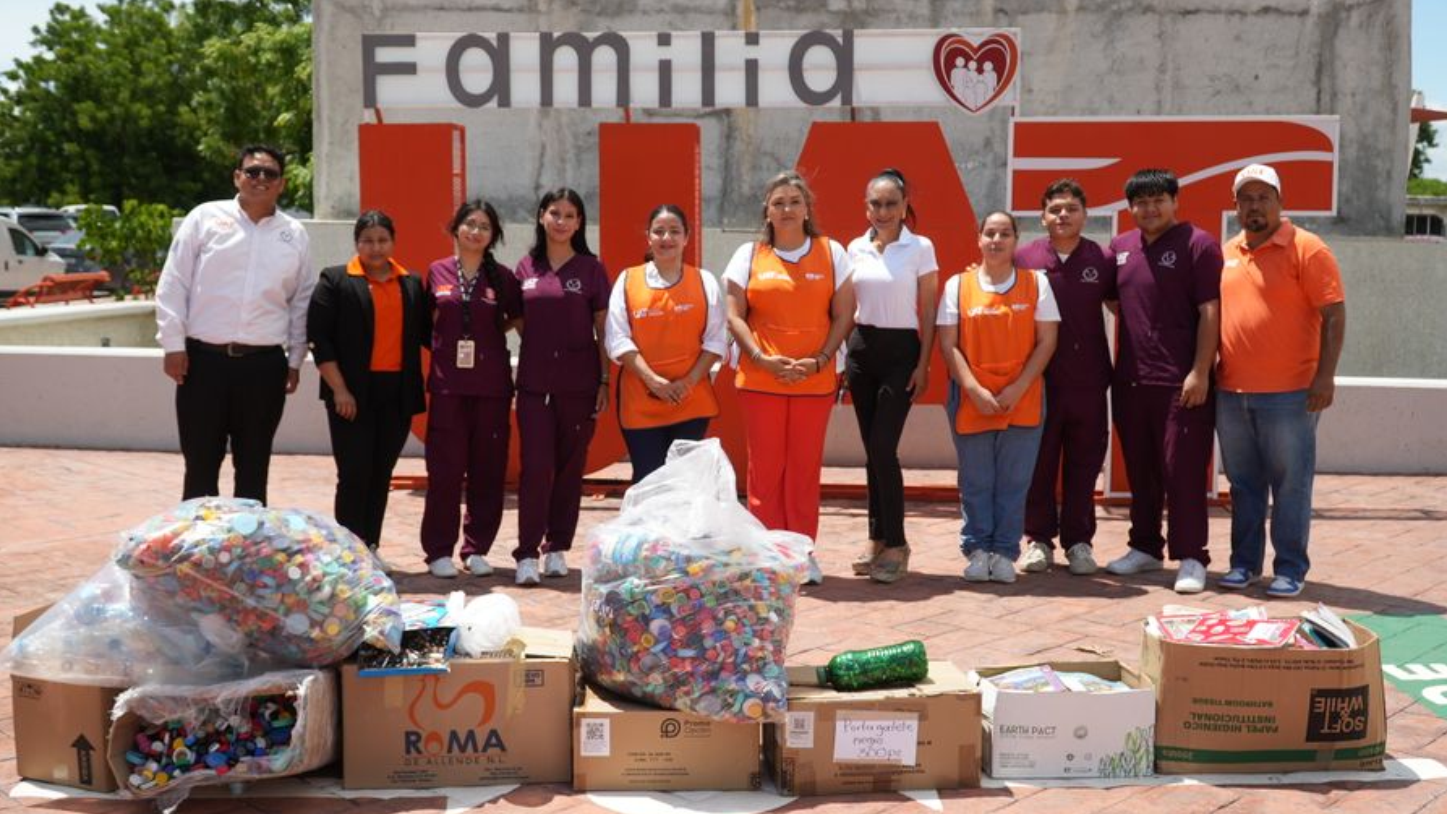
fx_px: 1458
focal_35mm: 38
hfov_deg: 52.8
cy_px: 405
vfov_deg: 31.2
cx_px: 726
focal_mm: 24
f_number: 4
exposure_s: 1/800
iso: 100
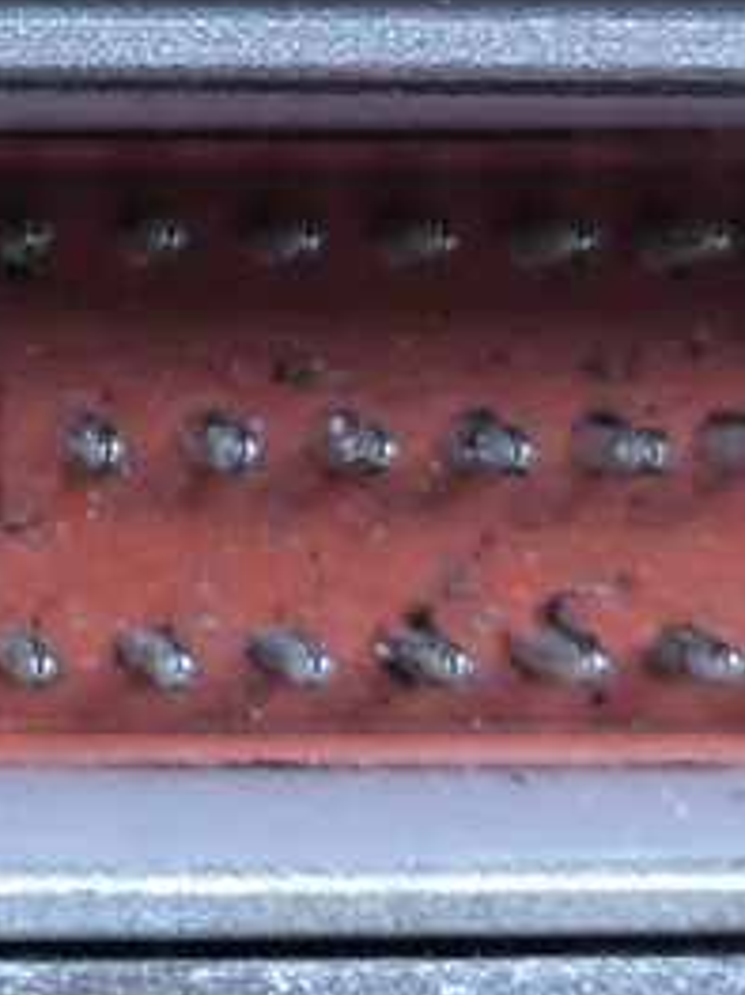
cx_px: -458
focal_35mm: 109
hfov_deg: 12.7
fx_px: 3130
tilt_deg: -86.0
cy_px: 68
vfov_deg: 17.7
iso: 40
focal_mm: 4
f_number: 1.8
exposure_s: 1/20
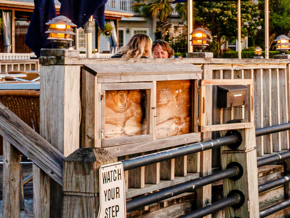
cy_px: 65
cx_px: 558
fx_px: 1014
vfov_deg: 12.2
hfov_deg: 14.0
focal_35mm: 121
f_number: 8
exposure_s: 1/60
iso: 500
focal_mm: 29
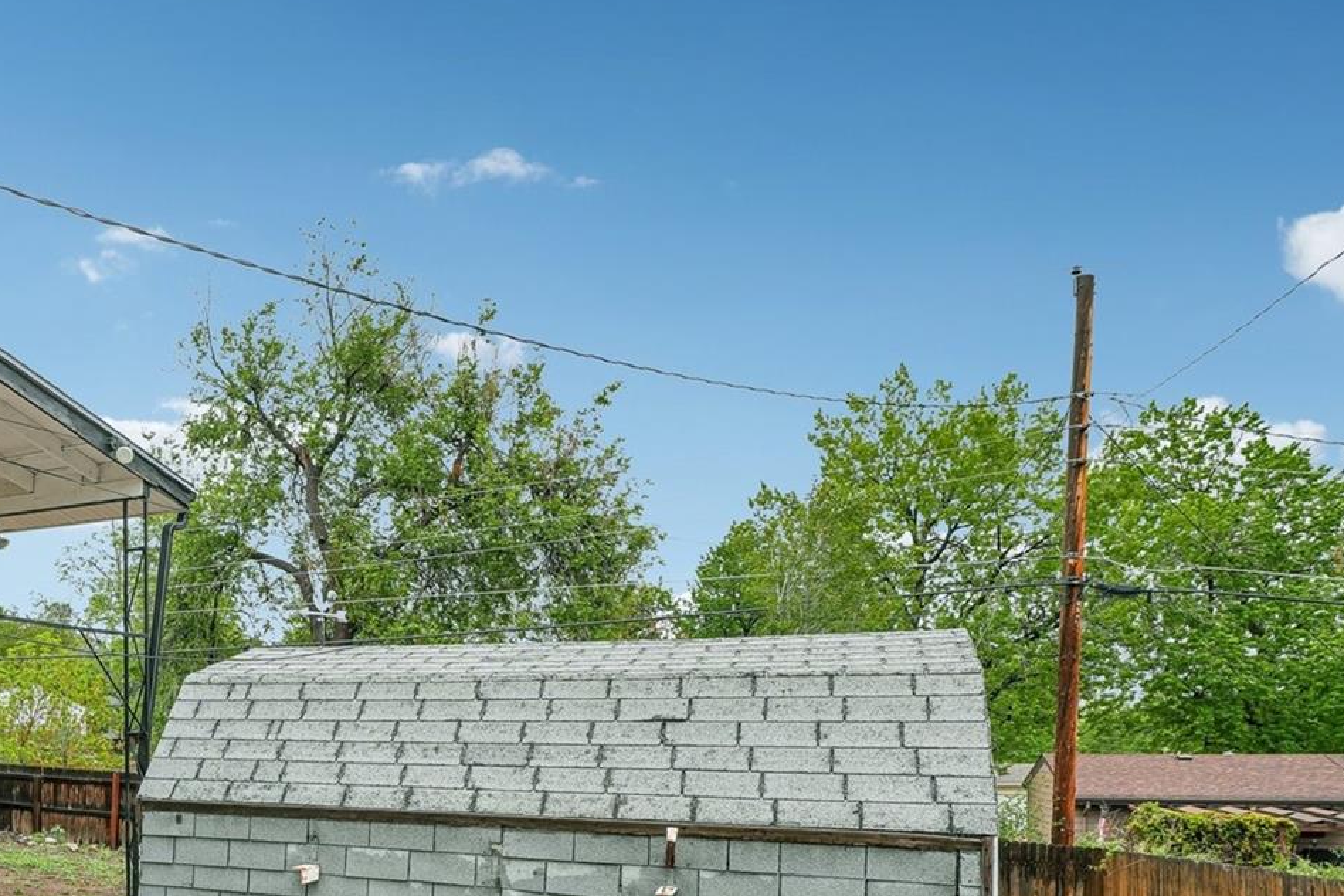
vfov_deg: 44.1
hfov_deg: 60.9
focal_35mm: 28
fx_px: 1039
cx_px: 288
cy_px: 736
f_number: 8
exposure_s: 1/250
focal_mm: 11
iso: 100
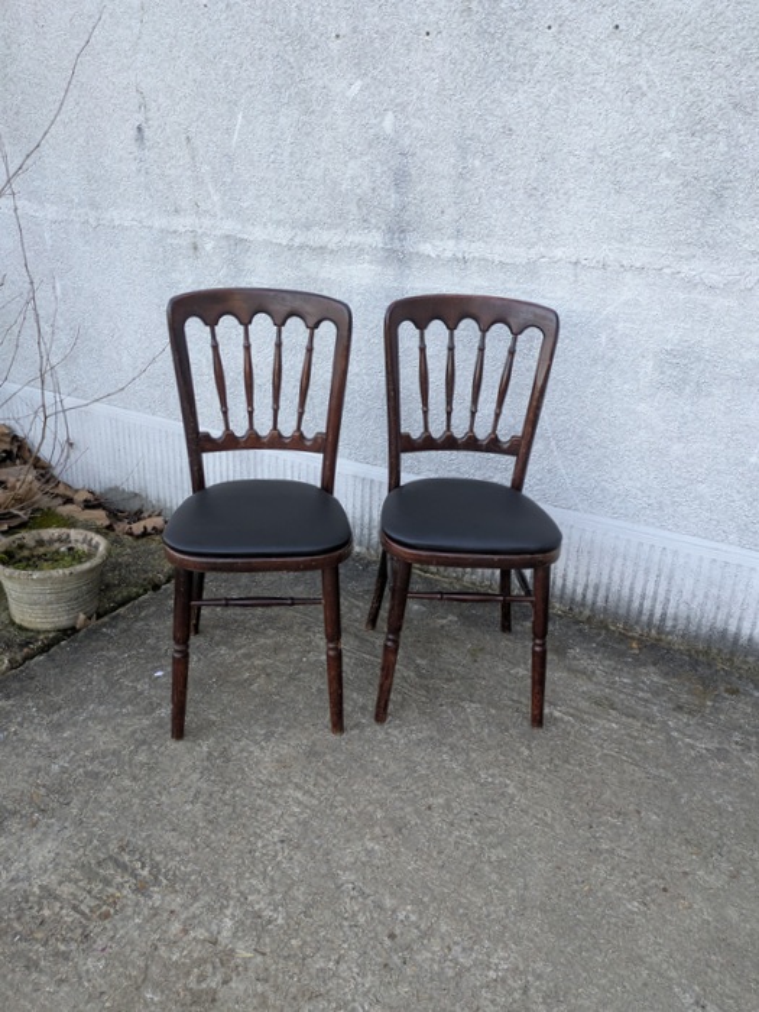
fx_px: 731
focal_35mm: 25
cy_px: 506
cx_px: 380
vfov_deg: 69.4
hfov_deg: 54.9
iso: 88
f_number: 1.89
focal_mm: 5.43
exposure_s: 1/223
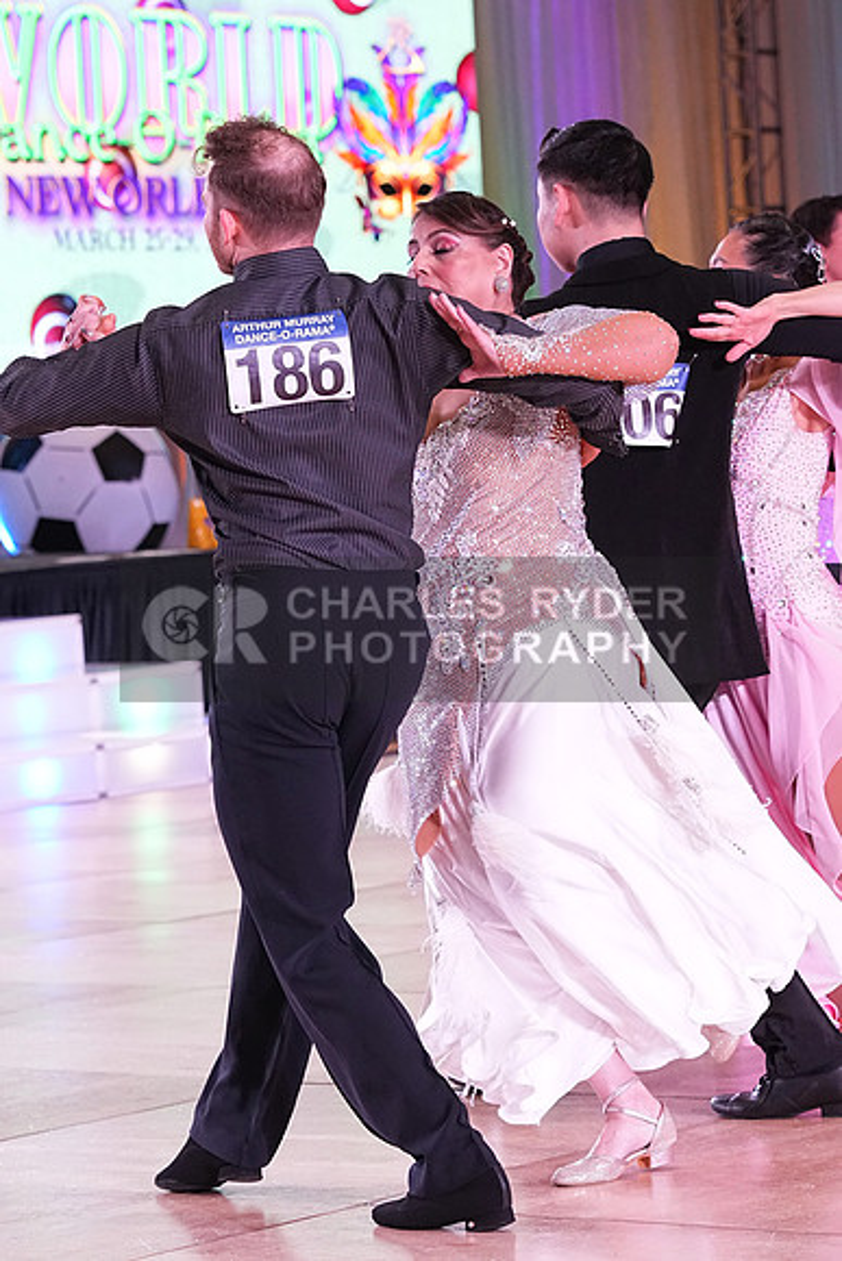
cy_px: 630
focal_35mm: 142
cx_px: 421
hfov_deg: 9.7
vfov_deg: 14.4
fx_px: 4978
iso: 3200
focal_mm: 95
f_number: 5.6
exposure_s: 1/320
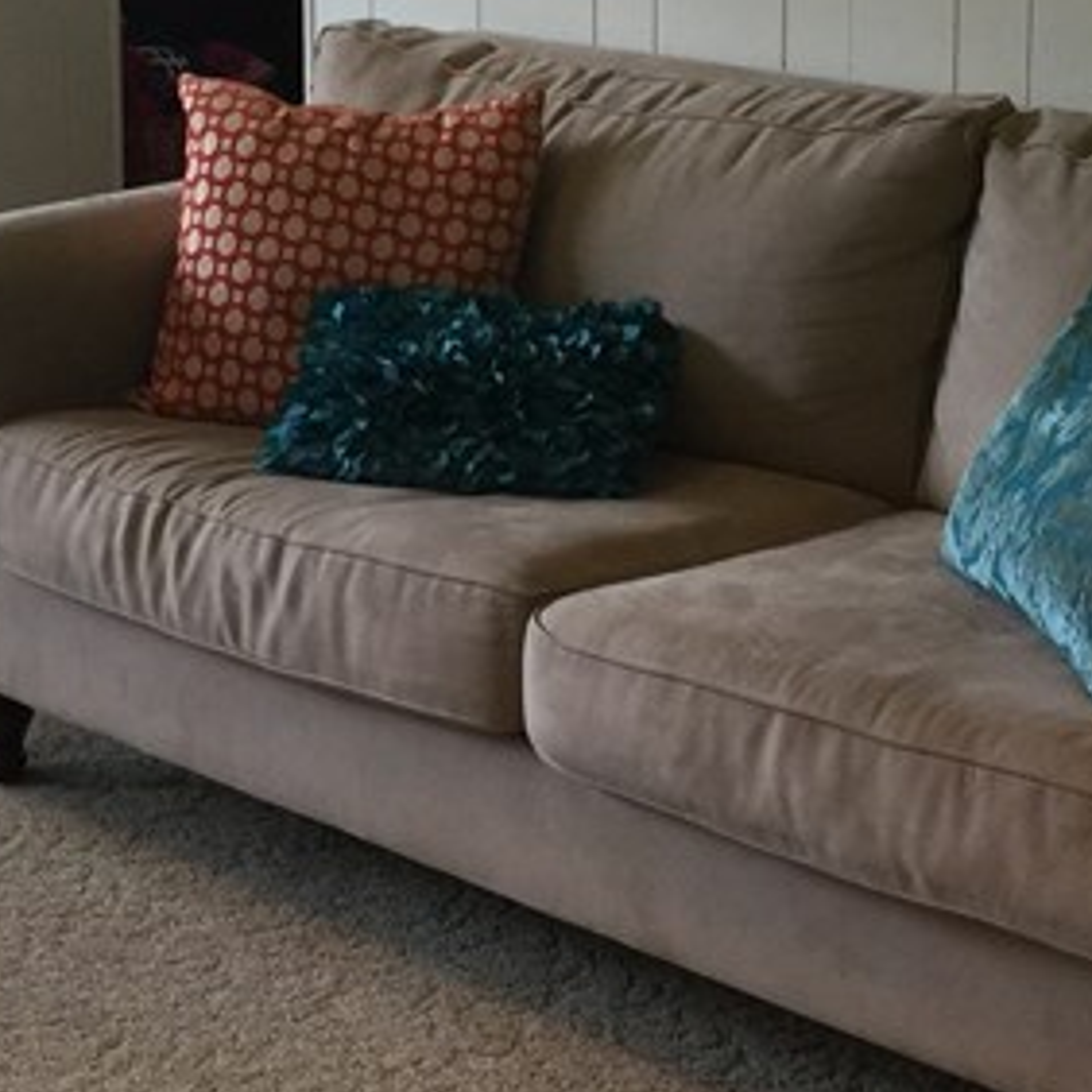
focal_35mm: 93
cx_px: 438
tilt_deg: -12.6
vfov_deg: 18.5
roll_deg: +0.1
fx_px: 3319
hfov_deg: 18.7
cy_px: 240
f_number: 2.2
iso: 50
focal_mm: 4.15
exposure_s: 1/30
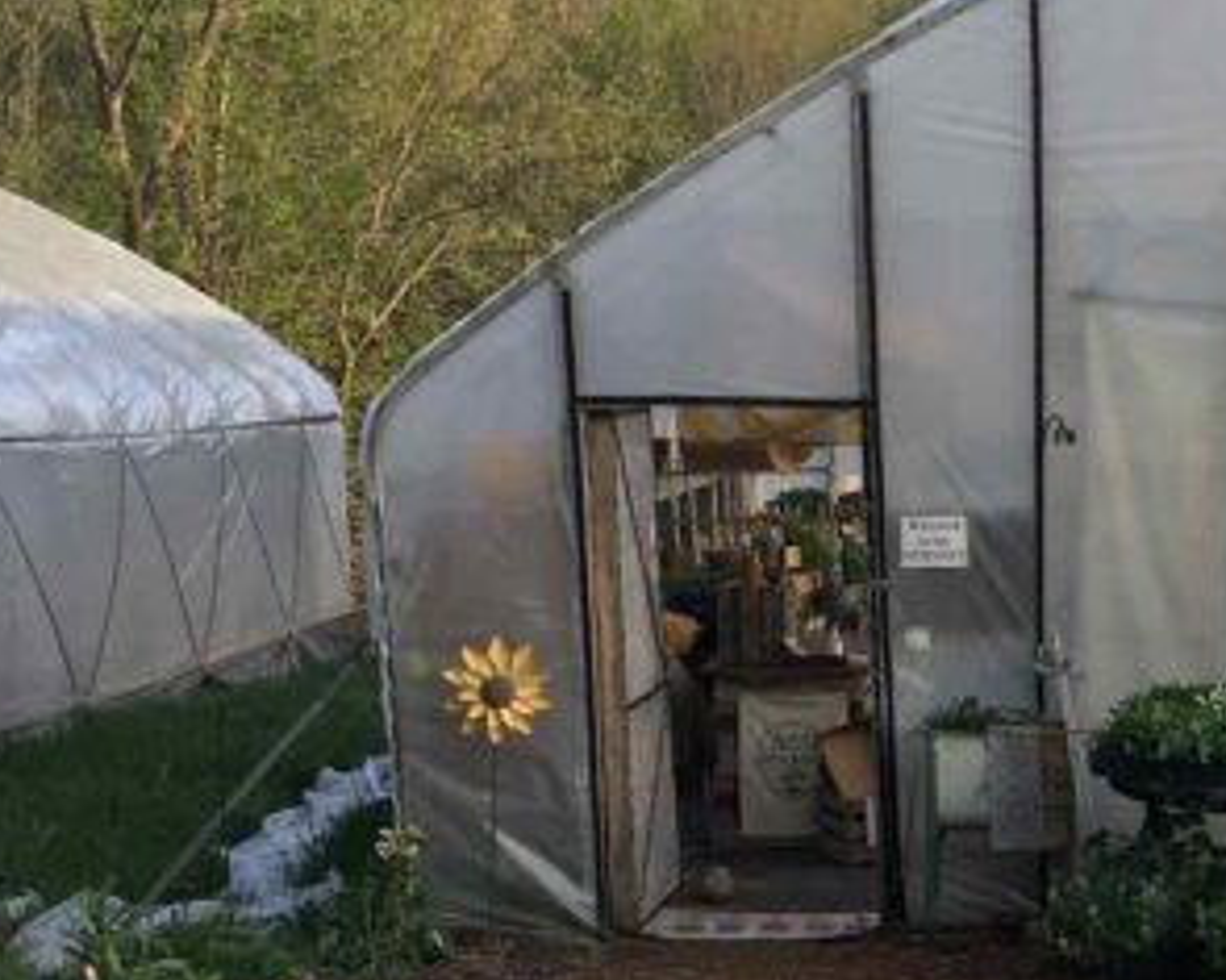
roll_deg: +0.2
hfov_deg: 24.4
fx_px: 2684
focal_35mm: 74
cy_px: 763
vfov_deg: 20.5
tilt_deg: -8.2
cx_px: 1268
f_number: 2.2
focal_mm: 4.15
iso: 25
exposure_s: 1/271
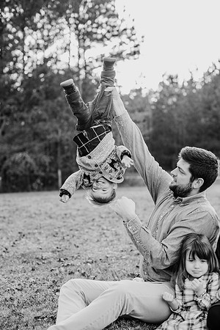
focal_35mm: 50
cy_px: 165
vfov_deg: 39.6
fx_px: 458
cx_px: 110
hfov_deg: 27.0
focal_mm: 50
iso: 500
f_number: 2.8
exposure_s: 1/1000
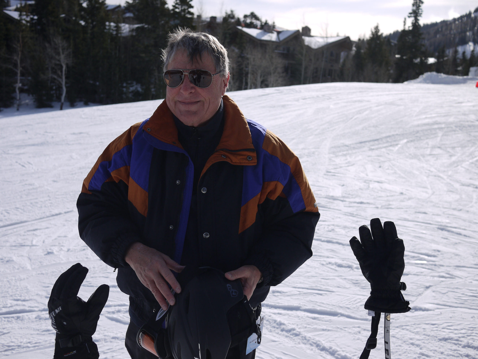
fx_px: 552
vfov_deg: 36.0
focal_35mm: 40
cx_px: 239
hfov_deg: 46.8
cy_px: 180
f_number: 3.5
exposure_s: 1/3200
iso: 100
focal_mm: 20
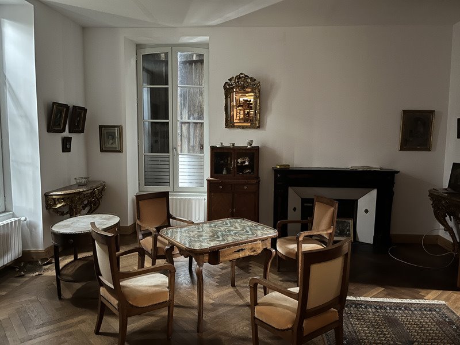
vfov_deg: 53.1
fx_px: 346
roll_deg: -0.6
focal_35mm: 26
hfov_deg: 67.3
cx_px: 230
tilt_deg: -6.2
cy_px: 172
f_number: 1.6
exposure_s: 1/13
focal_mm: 5.1
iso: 640
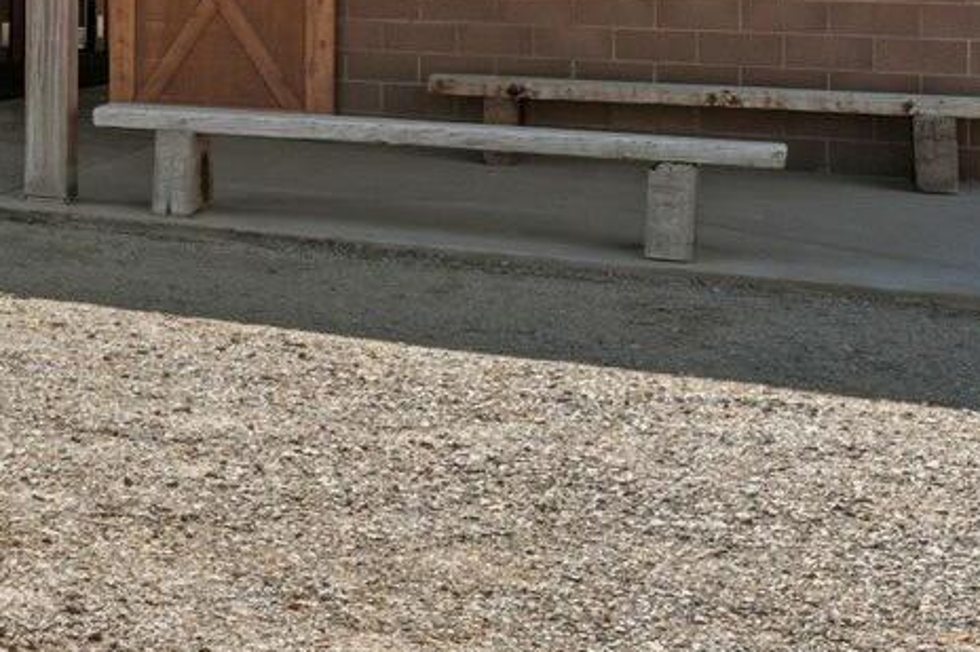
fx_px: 2101
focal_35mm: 77
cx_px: -919
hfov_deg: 18.5
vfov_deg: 17.3
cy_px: 28
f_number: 8
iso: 400
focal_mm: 17.5
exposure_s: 1/100
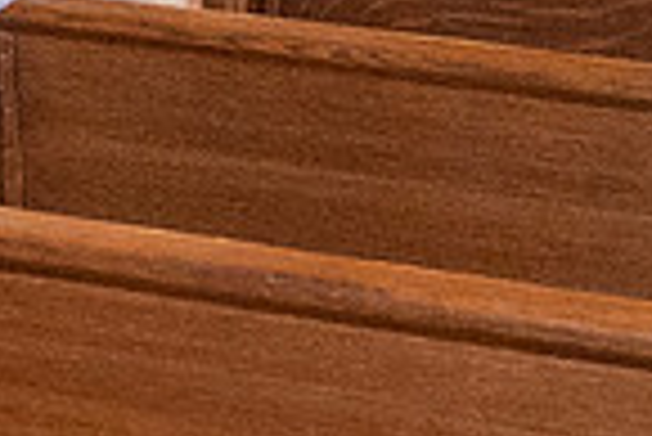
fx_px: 3336
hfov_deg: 10.8
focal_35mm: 184
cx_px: -274
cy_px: -153
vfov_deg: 7.4
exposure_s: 1/125
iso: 800
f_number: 2.8
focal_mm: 14
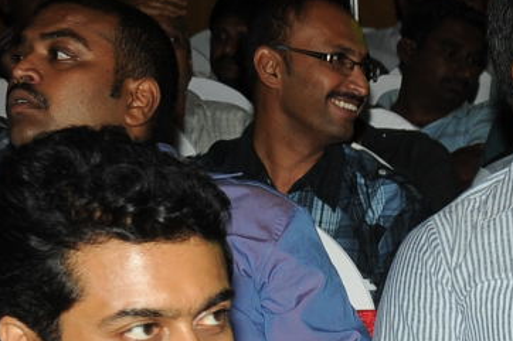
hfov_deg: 9.4
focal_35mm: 212
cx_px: 782
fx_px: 3019
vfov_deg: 6.4
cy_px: 531
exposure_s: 1/125
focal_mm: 48
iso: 400
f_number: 8
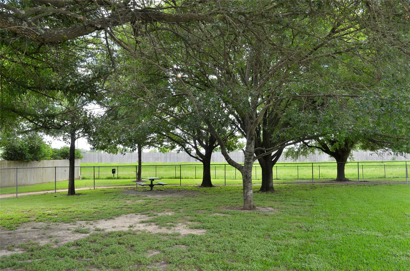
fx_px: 375
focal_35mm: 33
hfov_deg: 57.3
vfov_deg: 39.8
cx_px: 205
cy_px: 136
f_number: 5.6
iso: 200
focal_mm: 22
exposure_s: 1/125
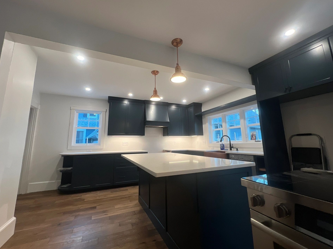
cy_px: 119
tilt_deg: +9.1
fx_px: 135
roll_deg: +1.3
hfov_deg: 102.1
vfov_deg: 85.6
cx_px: 166
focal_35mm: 14
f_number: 1.8
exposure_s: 1/120
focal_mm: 1.57
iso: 125
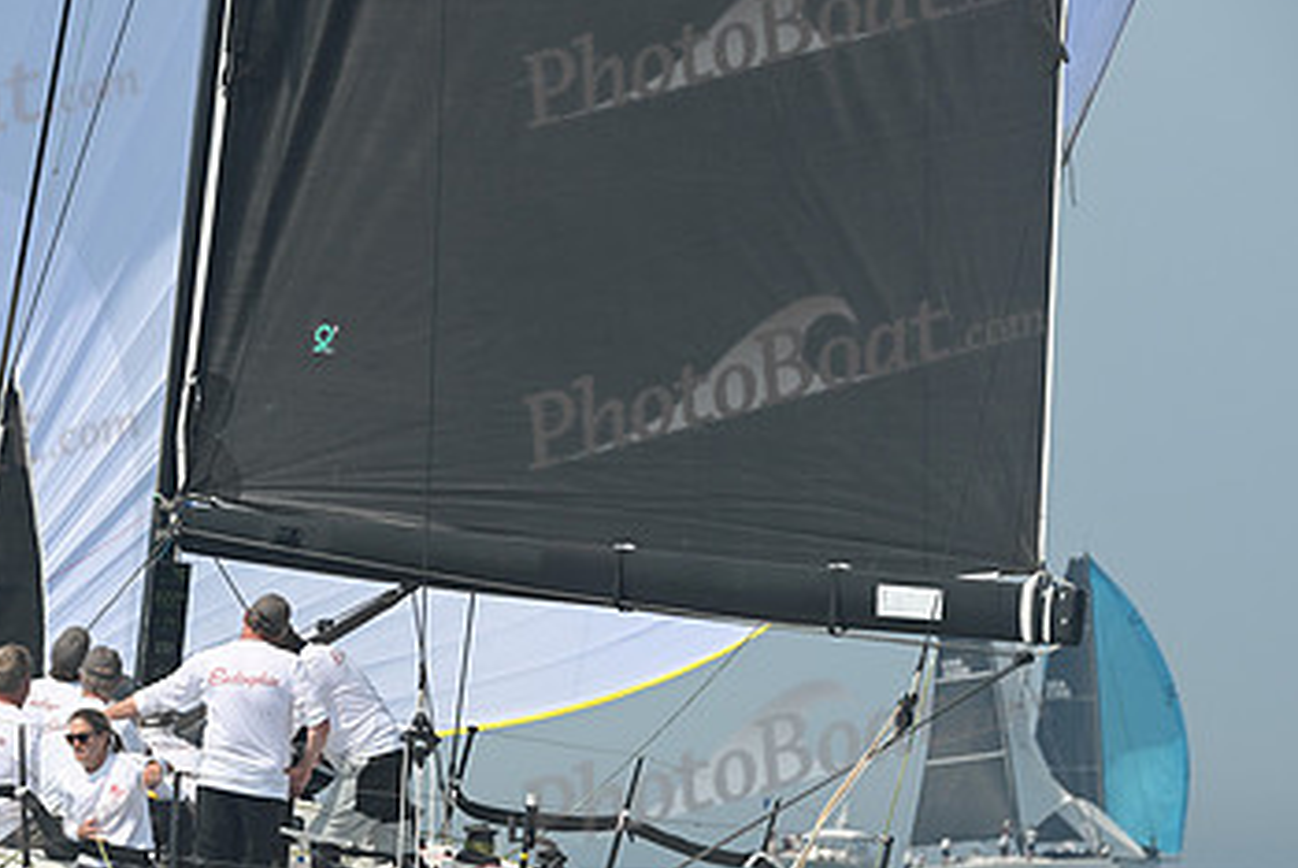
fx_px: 10464
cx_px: 334
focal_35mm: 290
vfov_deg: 4.7
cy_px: 618
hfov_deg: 7.1
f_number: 7.1
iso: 320
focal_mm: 175
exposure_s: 1/1250
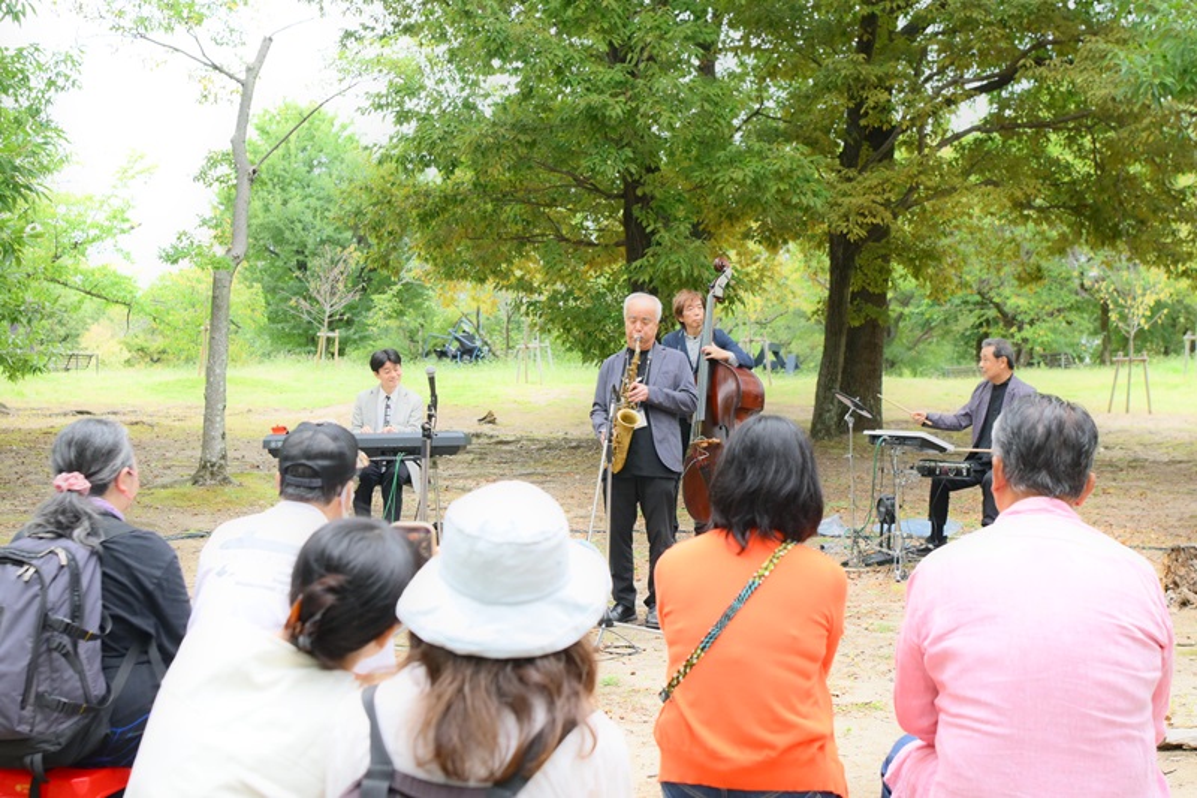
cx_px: 598
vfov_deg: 26.5
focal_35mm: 51
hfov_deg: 38.9
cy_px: 399
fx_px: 1695
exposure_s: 1/500
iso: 800
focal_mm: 34
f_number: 4
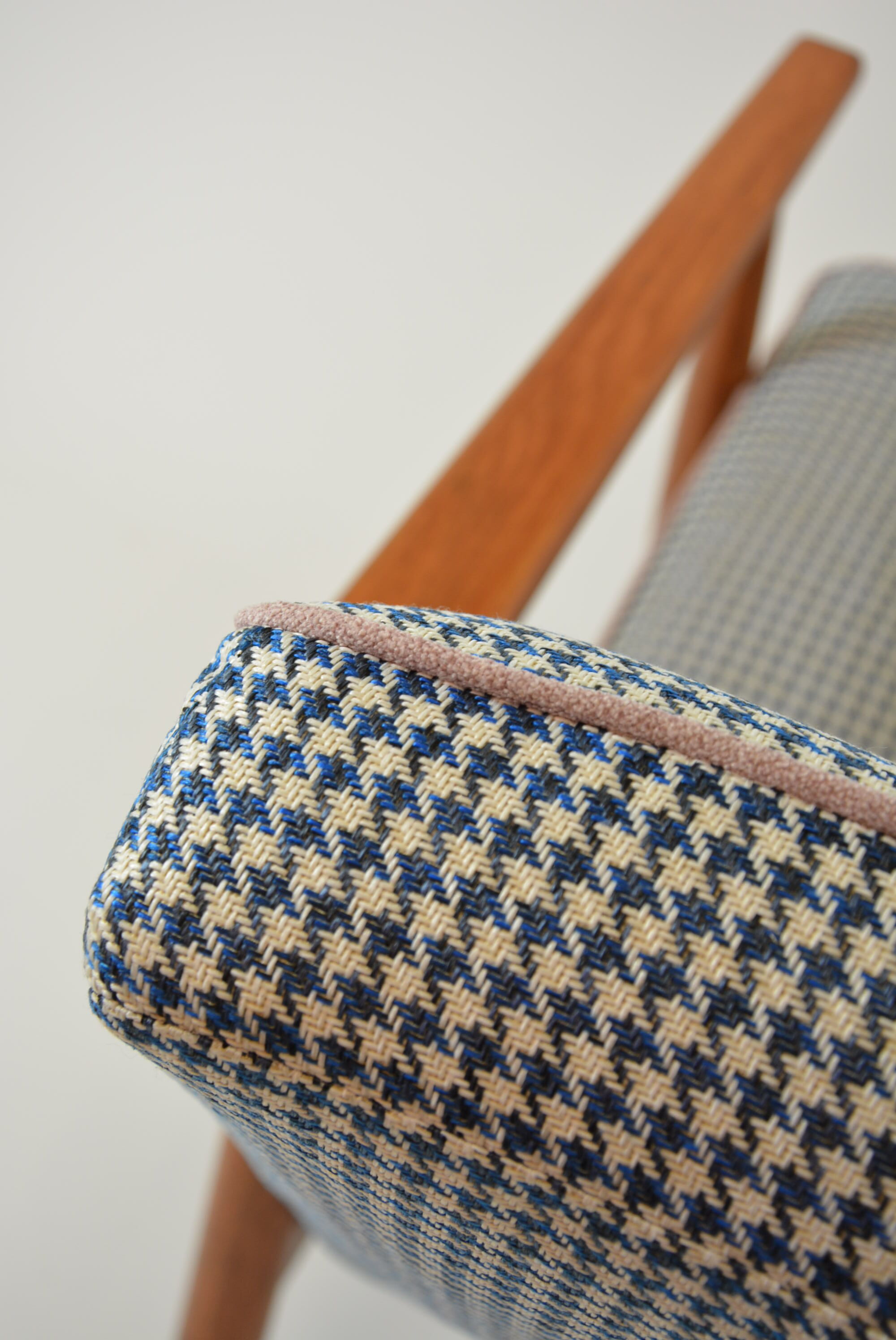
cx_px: 448
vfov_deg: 37.8
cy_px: 670
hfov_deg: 25.8
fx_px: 1956
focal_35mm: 52
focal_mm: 35
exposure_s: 1/60
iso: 400
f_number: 5.6
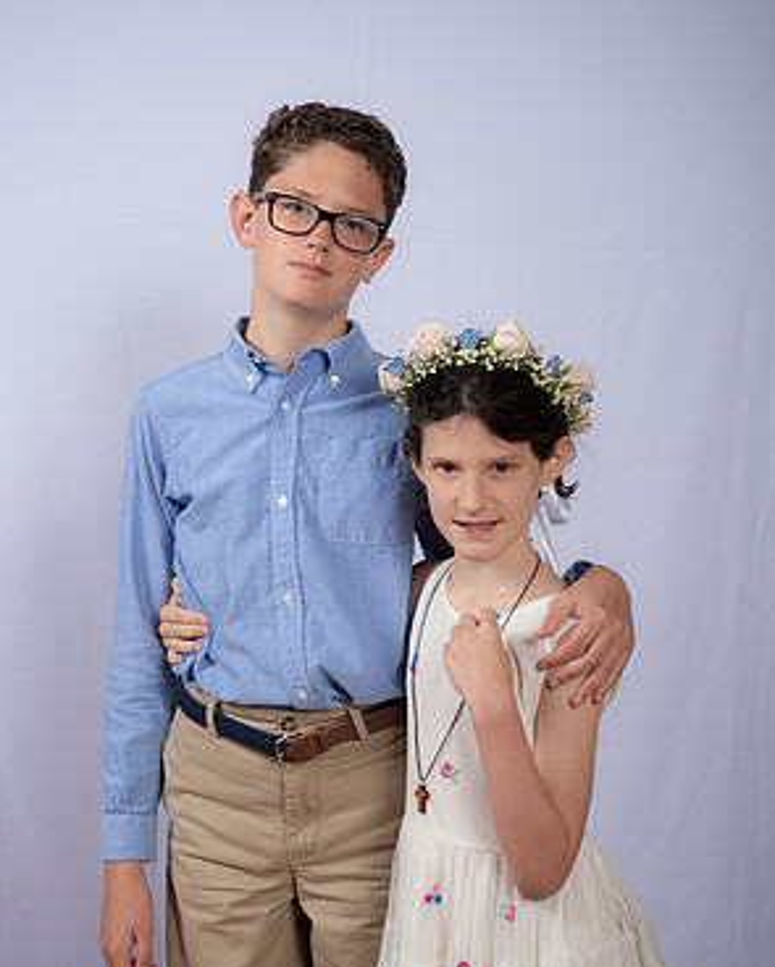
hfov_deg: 21.6
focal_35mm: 71
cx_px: 385
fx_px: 2033
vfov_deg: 26.7
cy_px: 502
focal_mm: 62
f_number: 8
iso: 250
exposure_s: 1/160
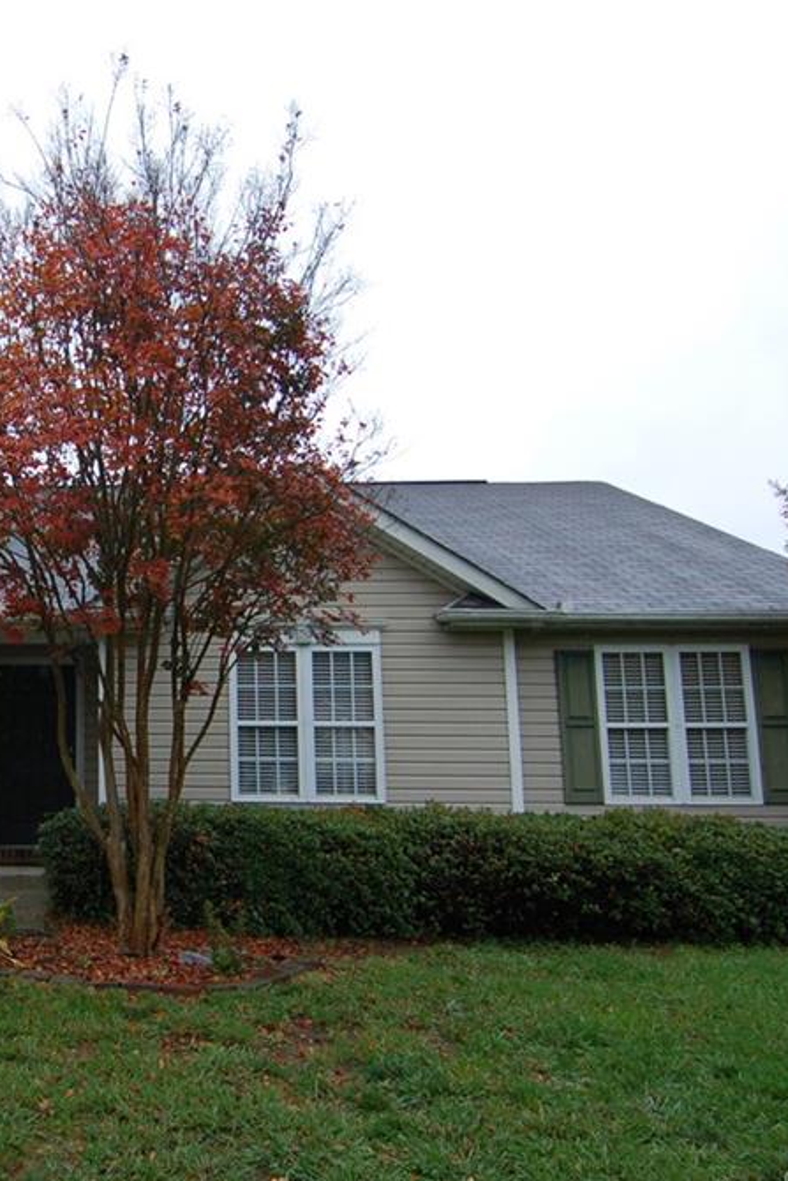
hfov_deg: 40.5
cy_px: 596
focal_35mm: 30
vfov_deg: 62.3
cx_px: 72
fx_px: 977
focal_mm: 13
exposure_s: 1/500
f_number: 3.5
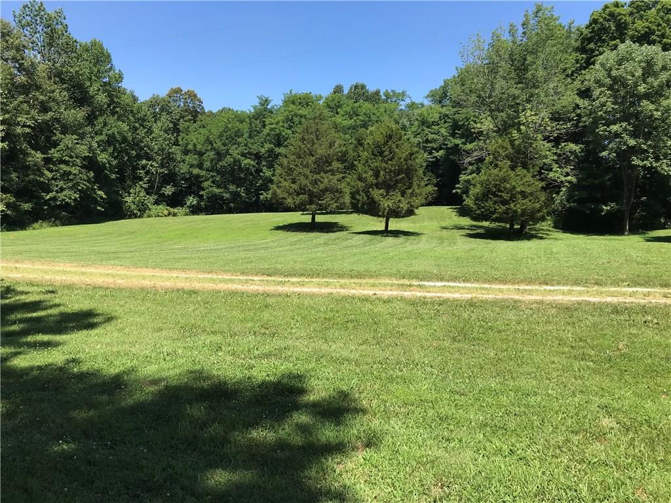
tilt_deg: -1.9
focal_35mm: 28
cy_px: 252
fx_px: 543
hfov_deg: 63.4
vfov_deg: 49.7
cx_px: 336
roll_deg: -2.6
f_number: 1.8
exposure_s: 1/1277
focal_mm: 3.99
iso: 20
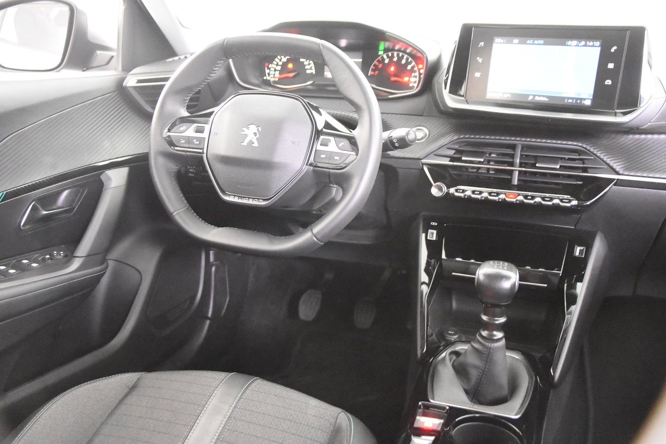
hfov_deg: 53.1
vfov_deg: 36.9
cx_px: 333
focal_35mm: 36
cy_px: 222
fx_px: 666
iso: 12800
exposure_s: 1/30
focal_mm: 24
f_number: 3
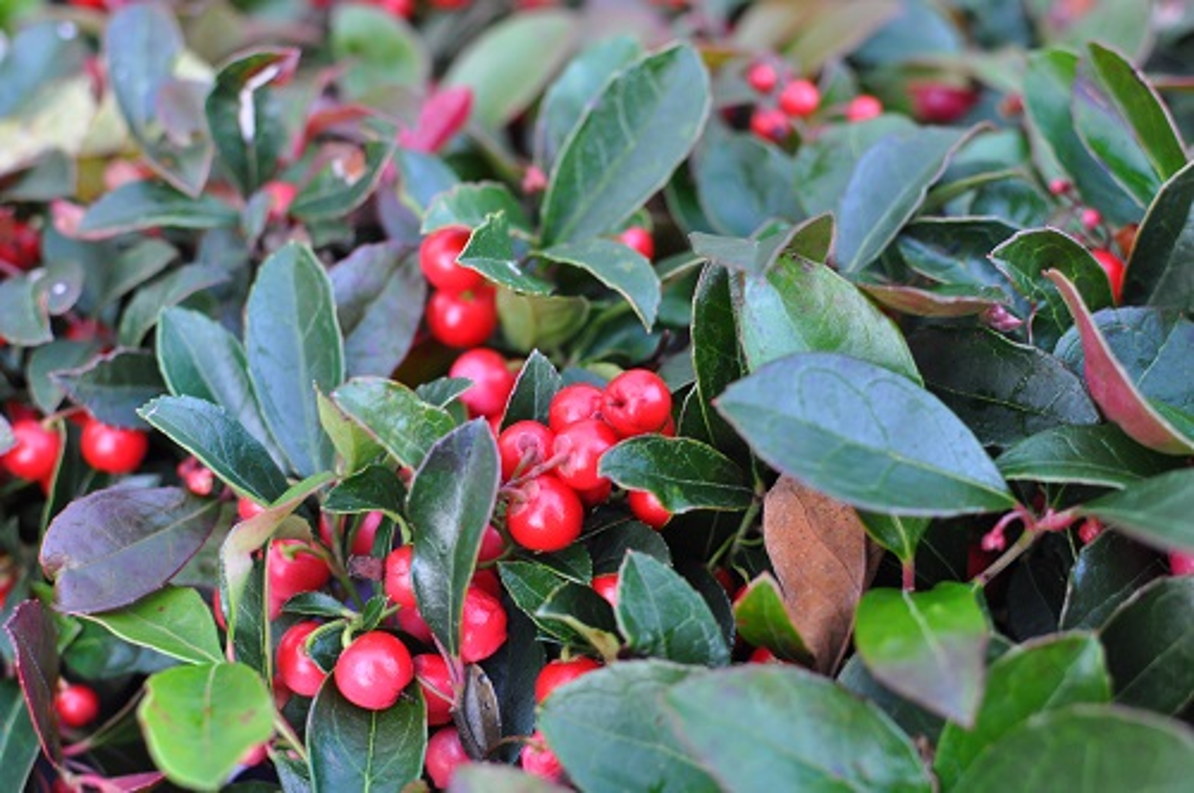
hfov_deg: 37.9
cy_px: 396
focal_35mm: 52
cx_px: 597
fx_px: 1739
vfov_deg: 25.7
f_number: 4
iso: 640
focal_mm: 35
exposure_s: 1/60
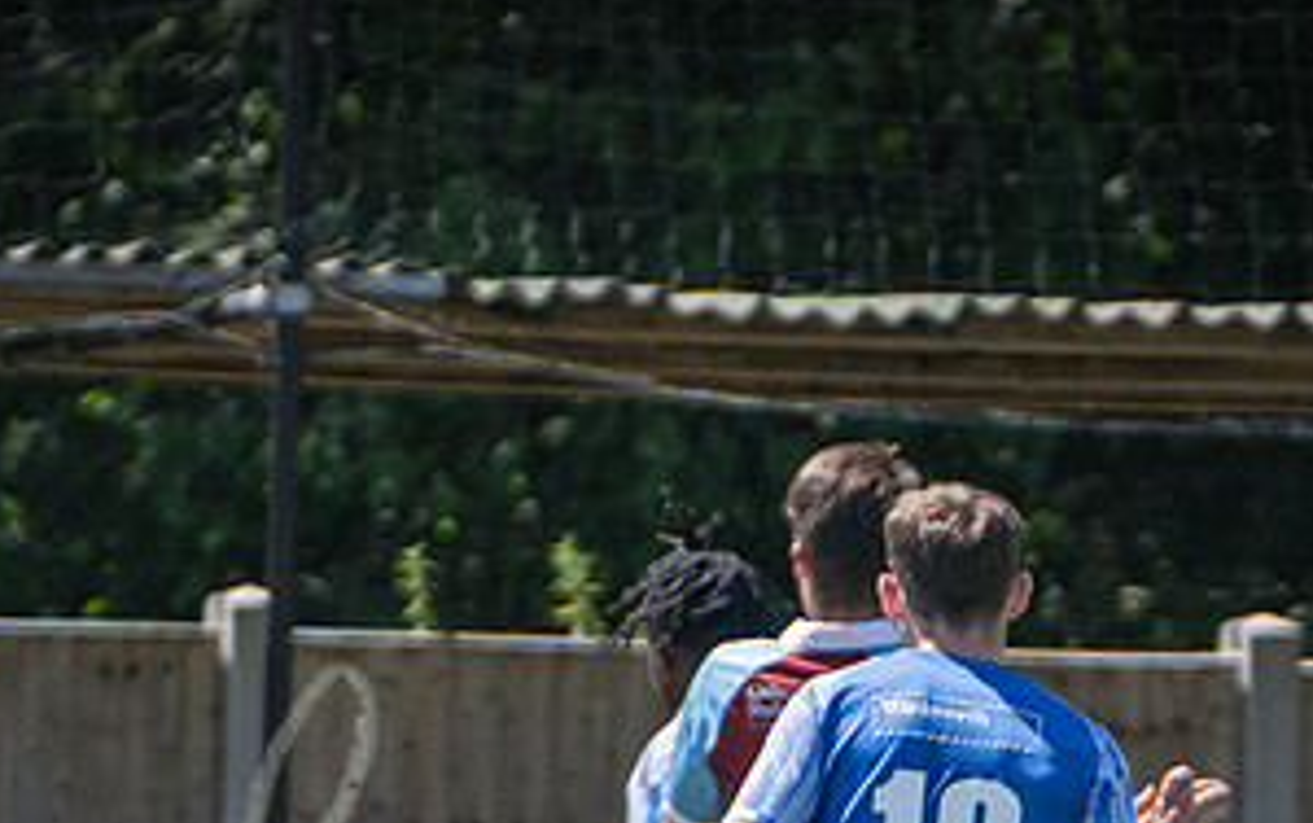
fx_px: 66213
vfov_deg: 0.7
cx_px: 785
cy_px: 629
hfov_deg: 1.1
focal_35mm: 1849
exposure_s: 1/2000
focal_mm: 400
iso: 400
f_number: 4
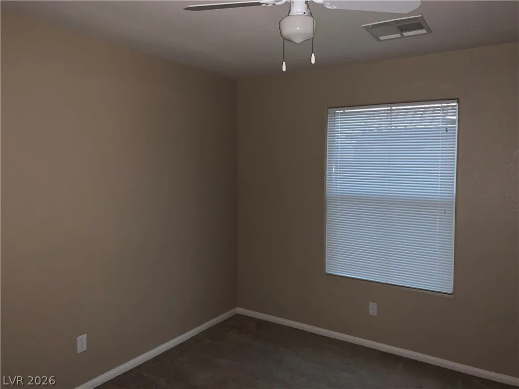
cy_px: 194
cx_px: 260
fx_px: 390
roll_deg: -0.4
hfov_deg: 67.3
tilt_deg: -2.9
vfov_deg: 53.1
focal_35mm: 26
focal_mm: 4.25
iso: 160
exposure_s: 1/10
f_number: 1.8
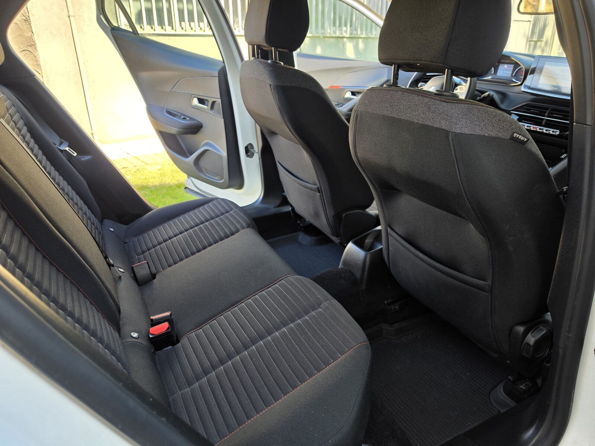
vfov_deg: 58.9
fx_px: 395
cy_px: 223
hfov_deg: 73.9
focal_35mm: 23
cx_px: 298
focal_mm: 6.5
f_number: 1.4
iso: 25
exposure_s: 1/180
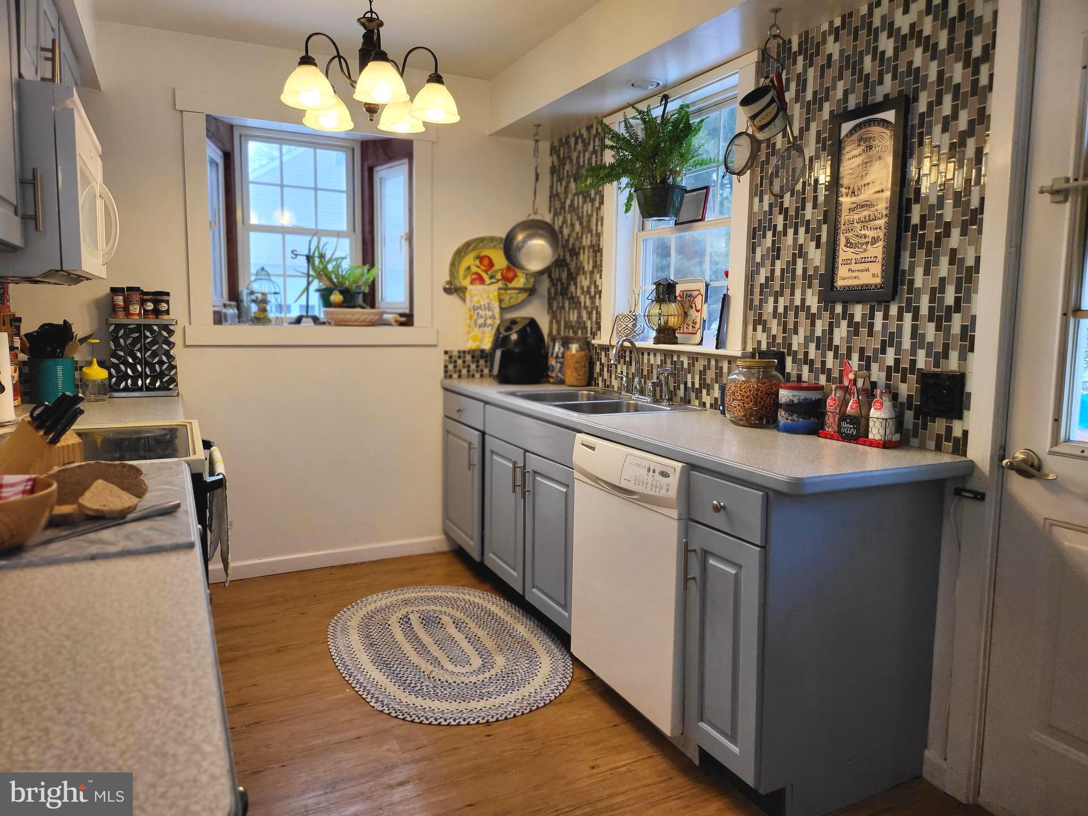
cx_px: 544
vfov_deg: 56.8
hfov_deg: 71.6
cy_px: 408
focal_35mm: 24
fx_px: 754
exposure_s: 1/120
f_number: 1.8
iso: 80
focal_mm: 5
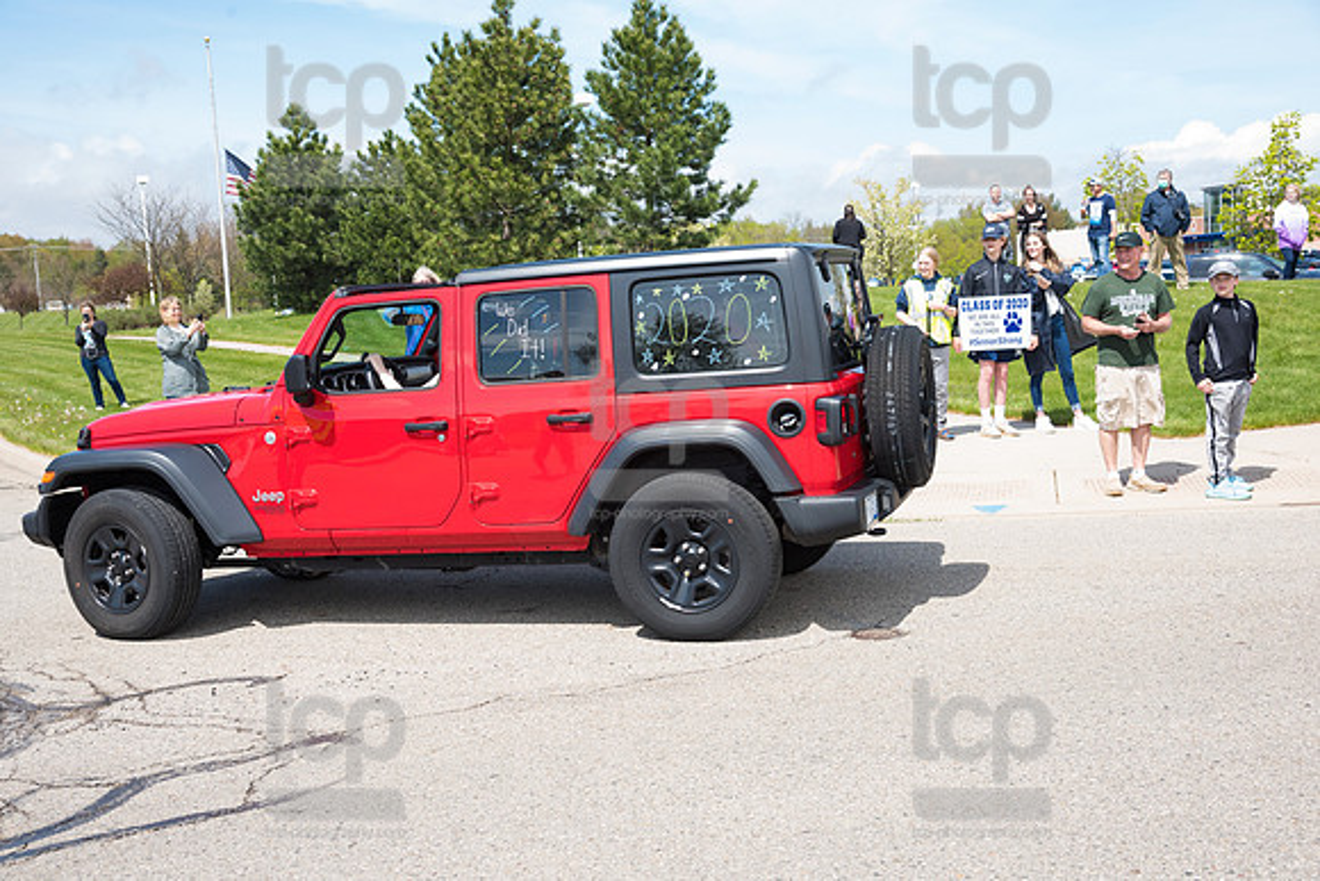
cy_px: 440
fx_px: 1467
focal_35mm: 40
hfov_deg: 48.4
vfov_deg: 33.4
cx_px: 660
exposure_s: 1/800
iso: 1000
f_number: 7.1
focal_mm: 40
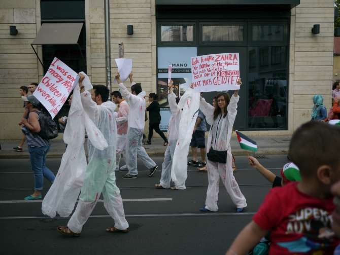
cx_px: 170
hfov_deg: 46.8
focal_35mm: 40
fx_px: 393
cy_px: 128
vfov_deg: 36.0
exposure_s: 1/800
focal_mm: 20
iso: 160
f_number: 2
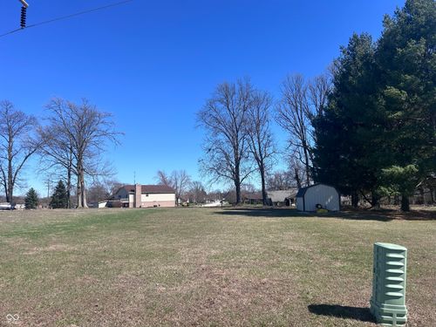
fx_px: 327
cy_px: 164
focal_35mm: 26
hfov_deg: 67.3
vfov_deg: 53.1
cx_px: 218
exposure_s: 1/3704
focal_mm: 5.7
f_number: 1.5
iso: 50
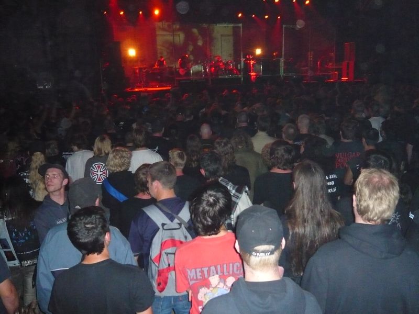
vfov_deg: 46.8
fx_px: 363
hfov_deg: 60.0
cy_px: 157
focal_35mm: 30
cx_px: 210
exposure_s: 1/30
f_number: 2.9
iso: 640
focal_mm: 4.9
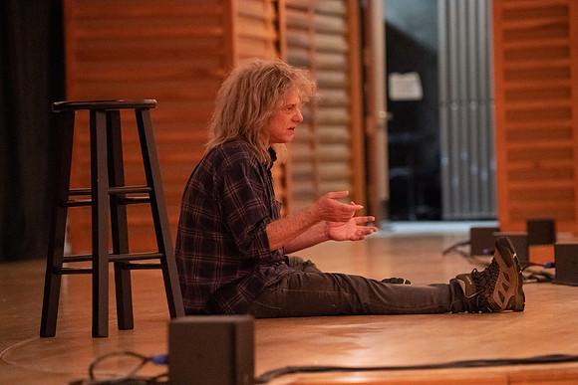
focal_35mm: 200
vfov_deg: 6.9
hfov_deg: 10.3
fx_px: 3212
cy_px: 192
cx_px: 289
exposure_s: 1/160
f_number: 4.5
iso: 20000
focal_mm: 200
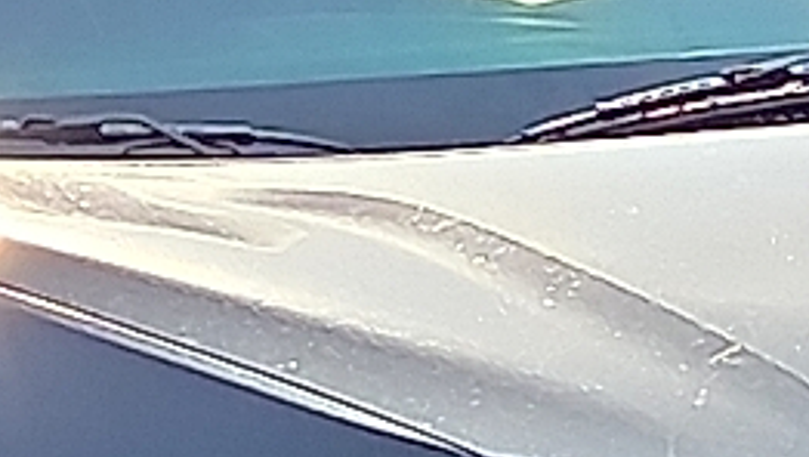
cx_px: 105
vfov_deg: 3.8
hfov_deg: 6.7
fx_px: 6850
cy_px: 769
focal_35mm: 319
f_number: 1.8
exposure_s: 1/1000
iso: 25
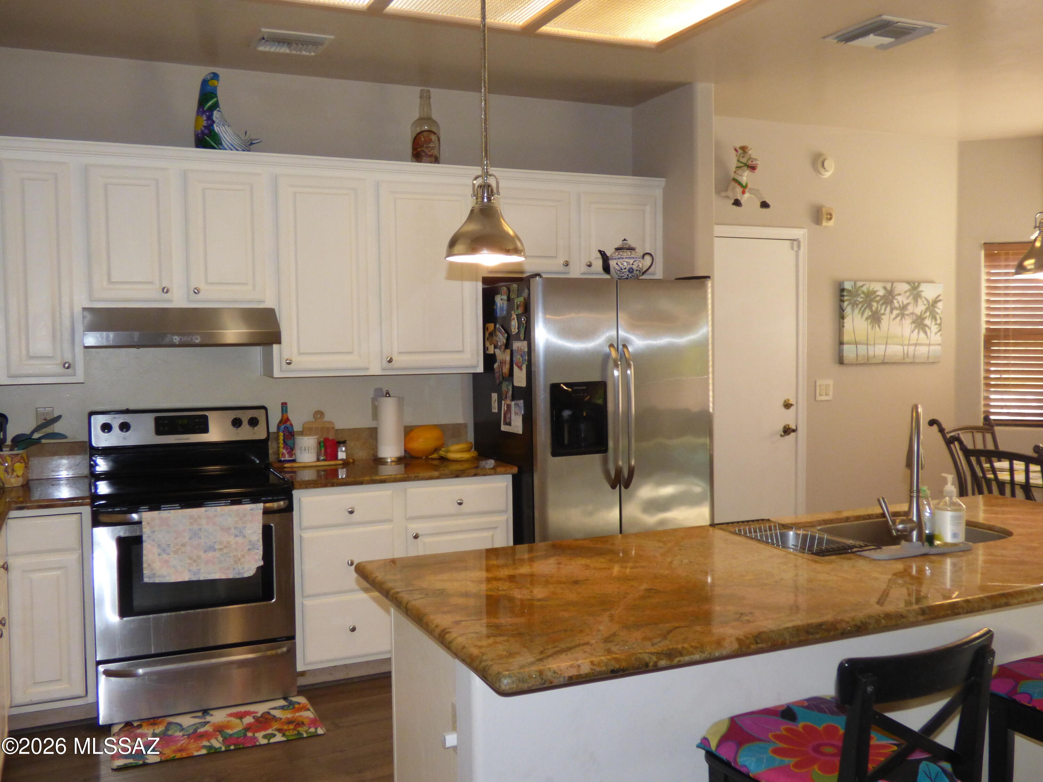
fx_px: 994
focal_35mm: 33
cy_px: 391
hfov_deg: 55.4
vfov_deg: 42.9
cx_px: 522
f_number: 3.4
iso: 400
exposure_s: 1/60
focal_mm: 5.78
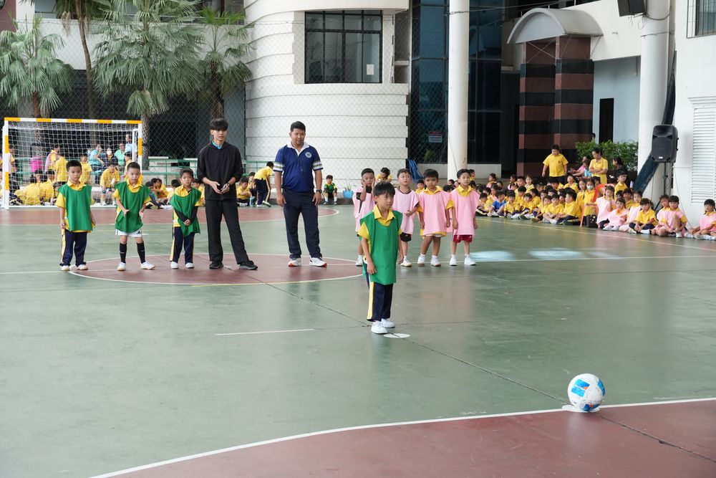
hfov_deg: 33.4
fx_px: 1193
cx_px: 358
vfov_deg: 22.6
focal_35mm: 60
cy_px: 239
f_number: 5.6
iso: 1600
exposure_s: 1/500
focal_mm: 40
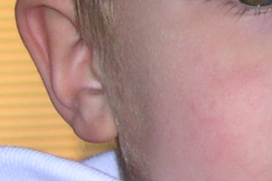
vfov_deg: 3.2
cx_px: 526
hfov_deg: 4.8
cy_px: -172
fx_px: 3218
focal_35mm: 426
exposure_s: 1/60
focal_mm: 14.2
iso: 100
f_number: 3.7
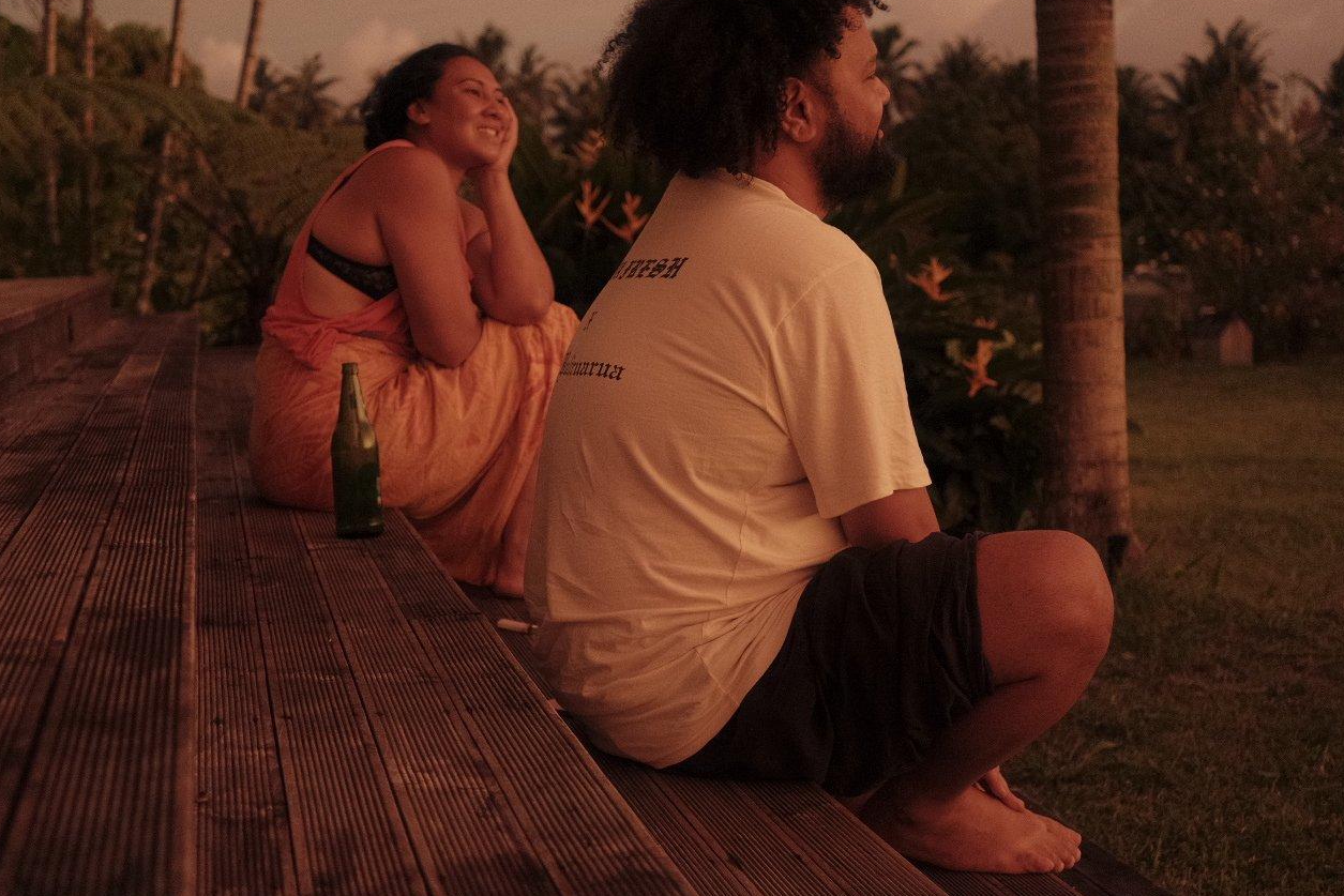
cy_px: 429
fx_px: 2165
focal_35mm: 58
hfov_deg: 34.5
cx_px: 636
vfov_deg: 23.4
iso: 1600
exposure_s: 1/200
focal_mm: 27
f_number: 2.8
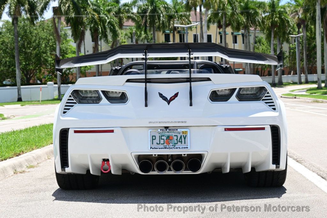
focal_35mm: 75
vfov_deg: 18.2
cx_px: 164
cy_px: 109
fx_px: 681
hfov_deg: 27.0
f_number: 7.1
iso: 100
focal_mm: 50
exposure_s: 1/200
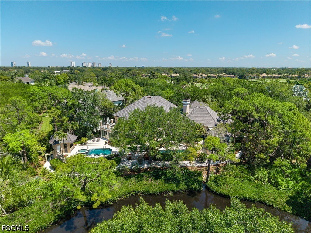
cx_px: 156
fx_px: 216
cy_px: 116
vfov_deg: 56.8
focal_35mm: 24
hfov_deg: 71.6
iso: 100
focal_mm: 8.67
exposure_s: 1/400
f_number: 1.8
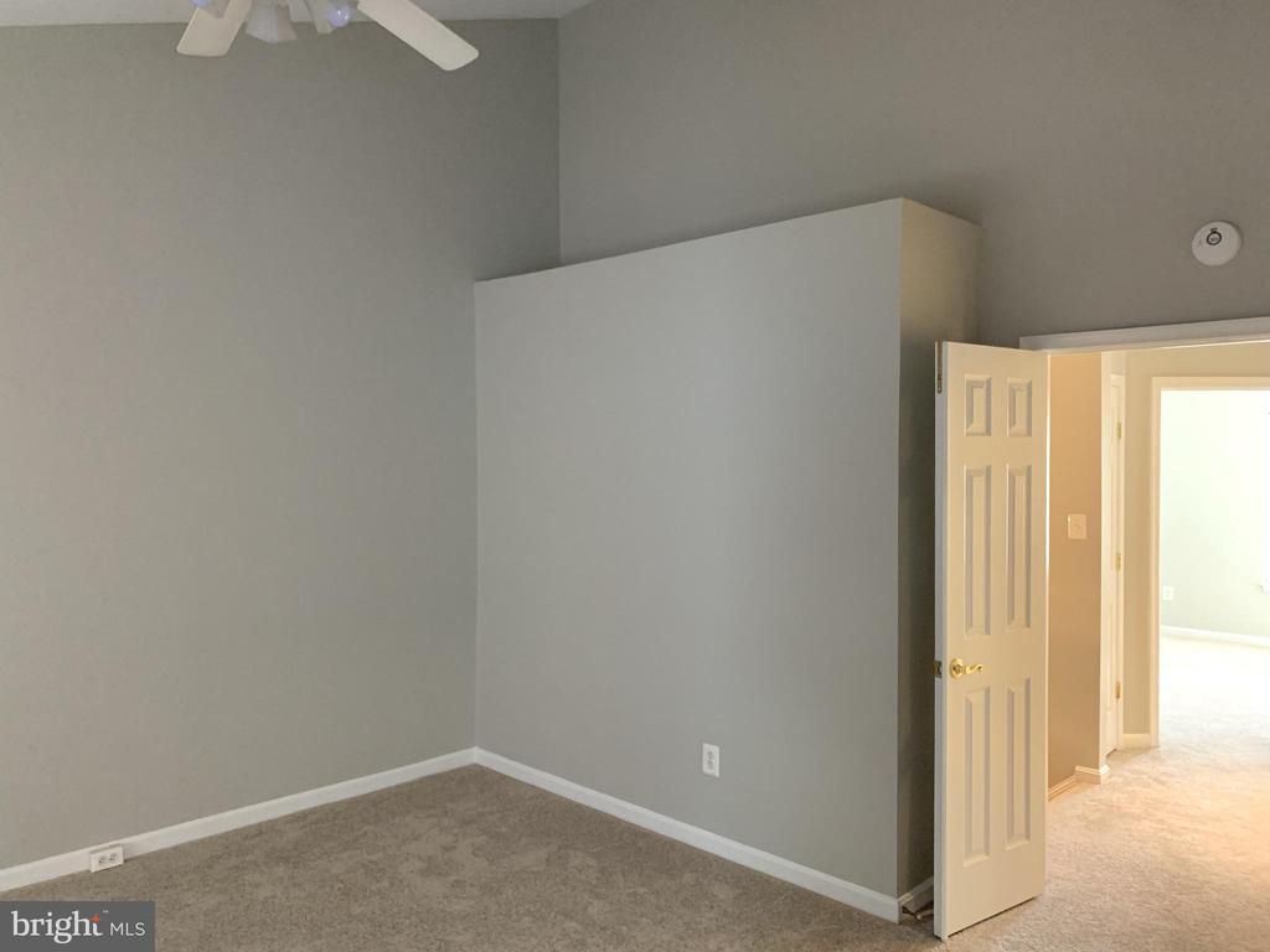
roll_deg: +0.0
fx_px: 954
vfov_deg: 53.1
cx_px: 635
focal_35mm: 26
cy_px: 476
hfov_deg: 67.3
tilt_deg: -1.0
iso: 320
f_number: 1.8
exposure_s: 1/40
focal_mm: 4.25
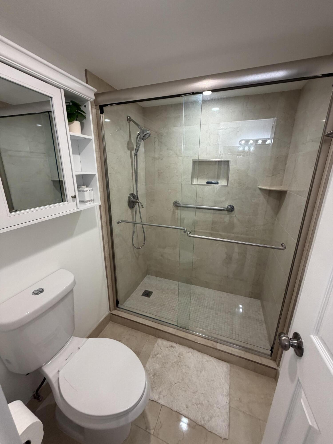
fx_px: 180
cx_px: 166
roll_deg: -0.3
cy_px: 222
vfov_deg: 102.1
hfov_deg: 85.7
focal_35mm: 14
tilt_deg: -17.4
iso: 250
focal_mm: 2.22
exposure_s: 1/120
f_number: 2.2
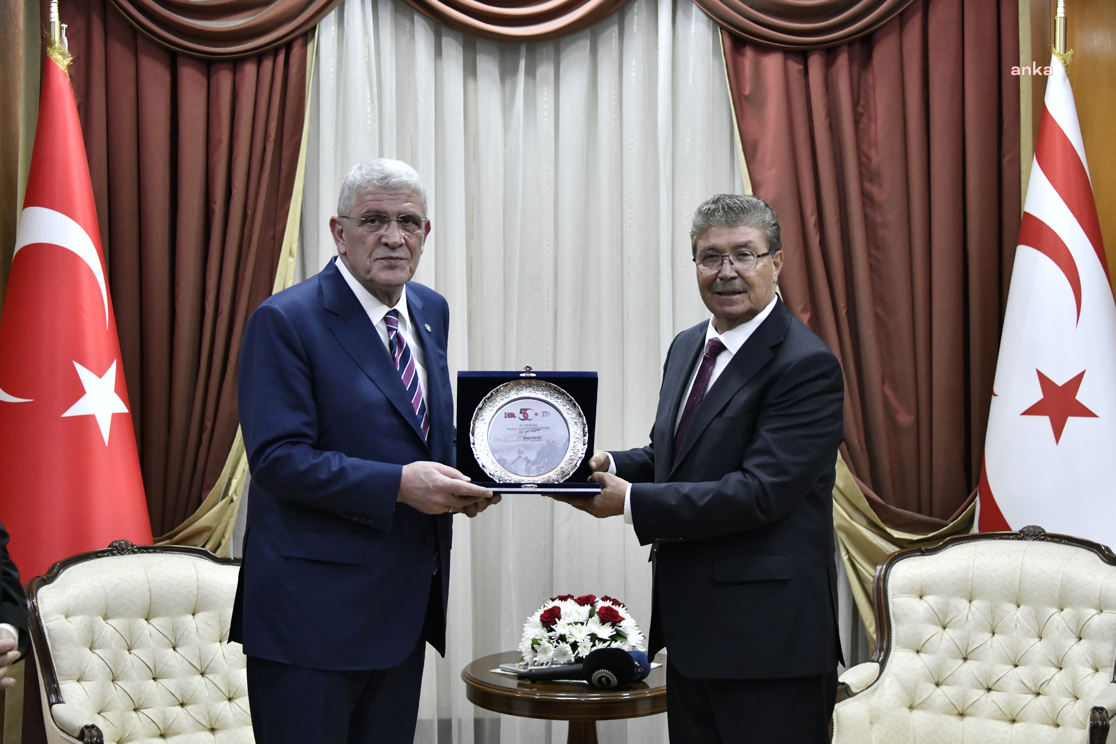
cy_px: 372
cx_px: 558
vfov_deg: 20.0
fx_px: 2108
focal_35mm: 68
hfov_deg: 29.7
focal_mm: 68
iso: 4500
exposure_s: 1/180
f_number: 4.8
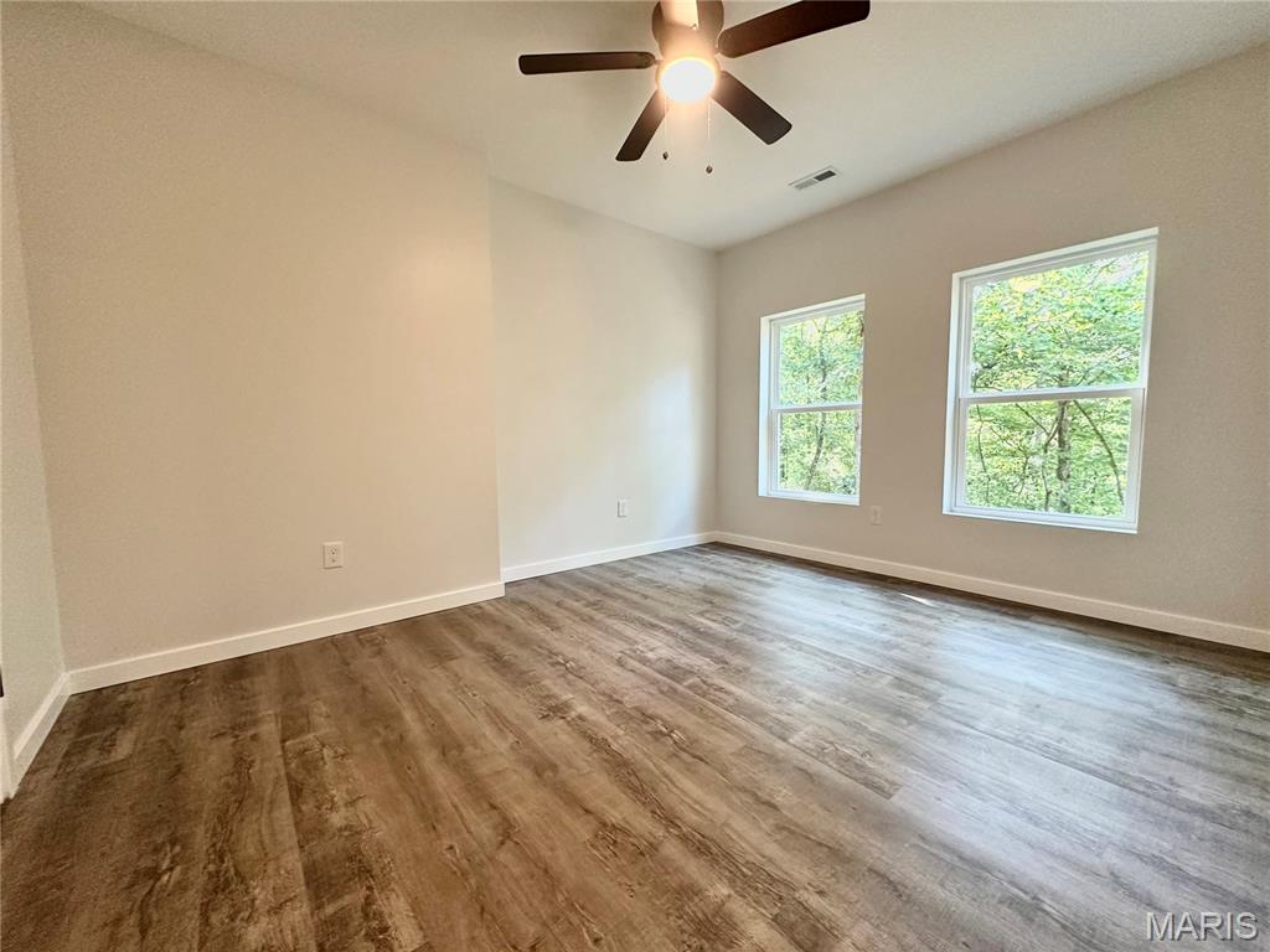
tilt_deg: -5.0
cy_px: 476
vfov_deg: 85.7
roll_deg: +0.2
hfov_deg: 102.1
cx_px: 635
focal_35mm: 14
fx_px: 514
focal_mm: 2.22
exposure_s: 1/60
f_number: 2.2
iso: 320
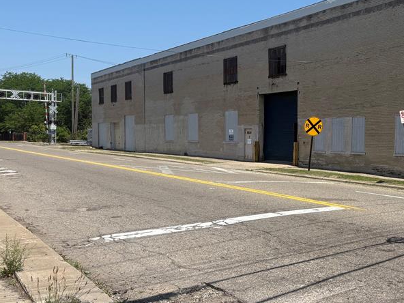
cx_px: 321
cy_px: 173
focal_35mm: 45
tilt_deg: -3.6
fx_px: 525
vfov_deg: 32.1
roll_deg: -1.5
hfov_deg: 40.4
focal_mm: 5.96
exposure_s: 1/3623
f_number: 1.6
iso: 50
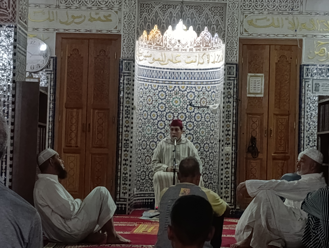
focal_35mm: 92
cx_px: 164
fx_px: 876
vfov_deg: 16.1
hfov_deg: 21.3
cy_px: 124
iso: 3200
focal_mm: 6.14
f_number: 1.6
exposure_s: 1/25
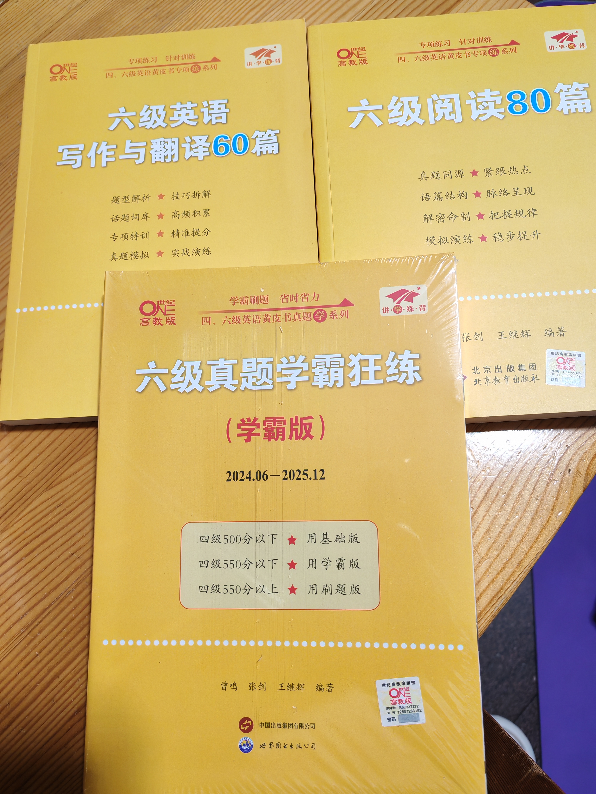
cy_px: 397
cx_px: 298
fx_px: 620
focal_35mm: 27
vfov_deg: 65.3
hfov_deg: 51.4
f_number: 1.95
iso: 320
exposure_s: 1/33
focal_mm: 5.52
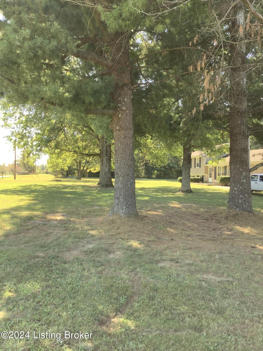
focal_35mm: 31
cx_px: 132
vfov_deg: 58.4
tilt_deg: -3.9
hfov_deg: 45.4
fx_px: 314
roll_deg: -0.9
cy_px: 176
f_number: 2.4
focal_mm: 3.3
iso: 50
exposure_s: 1/120
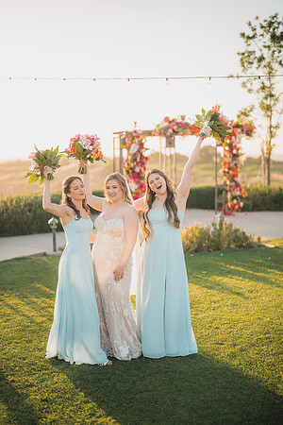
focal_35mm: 50
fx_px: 590
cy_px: 212
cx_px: 142
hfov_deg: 27.0
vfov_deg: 39.6
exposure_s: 1/3200
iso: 200
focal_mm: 50
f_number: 1.2
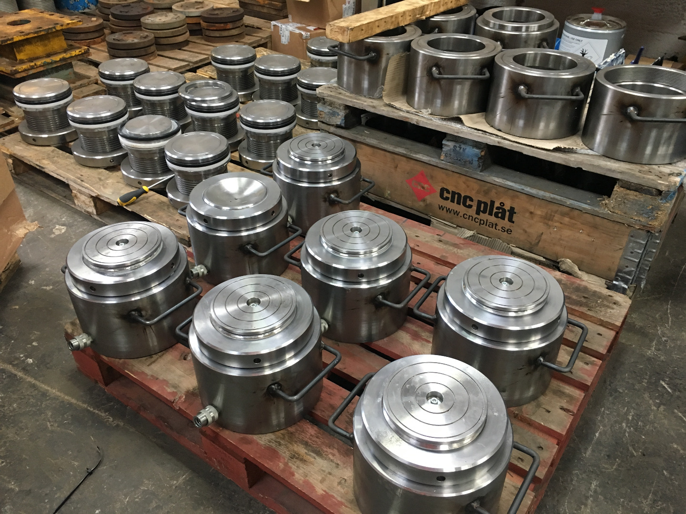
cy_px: 257
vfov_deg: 48.2
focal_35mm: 29
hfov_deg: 61.7
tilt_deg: -36.6
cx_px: 343
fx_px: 575
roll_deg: -0.2
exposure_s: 1/33
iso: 160
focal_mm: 4.15
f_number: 2.2
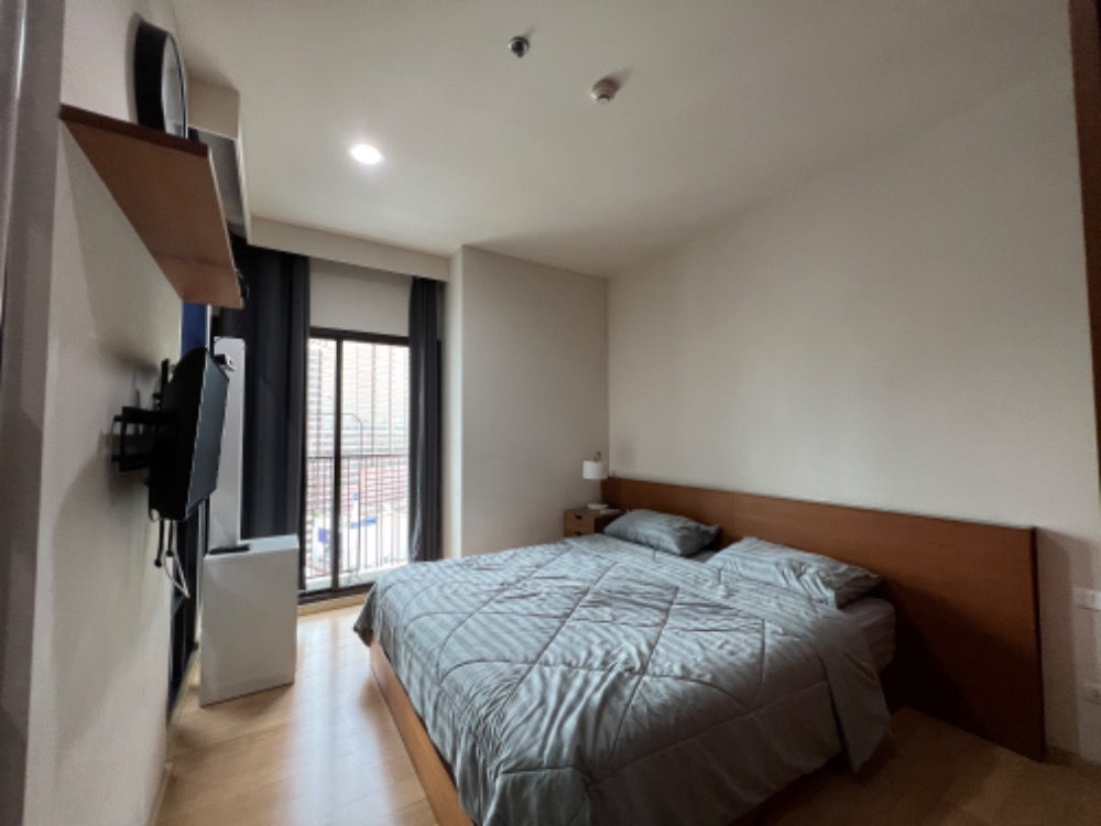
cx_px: 550
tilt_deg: +3.3
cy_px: 413
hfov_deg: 106.2
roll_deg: +1.0
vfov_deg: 89.9
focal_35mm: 13
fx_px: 413
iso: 125
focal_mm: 1.57
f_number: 1.8
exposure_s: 1/100
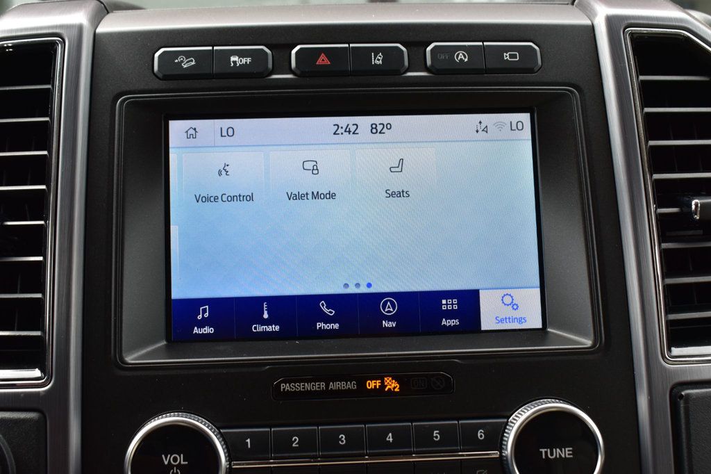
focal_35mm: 48
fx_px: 948
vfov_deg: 28.1
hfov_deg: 41.1
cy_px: 237
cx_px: 356
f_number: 9
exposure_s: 1/100
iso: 400
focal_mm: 32
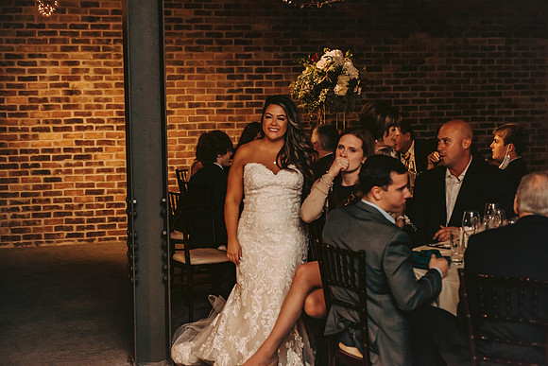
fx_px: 1066
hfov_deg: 28.8
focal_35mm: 70
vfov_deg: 19.5
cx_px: 274
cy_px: 183
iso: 2000
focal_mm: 70
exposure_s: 1/200
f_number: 3.2
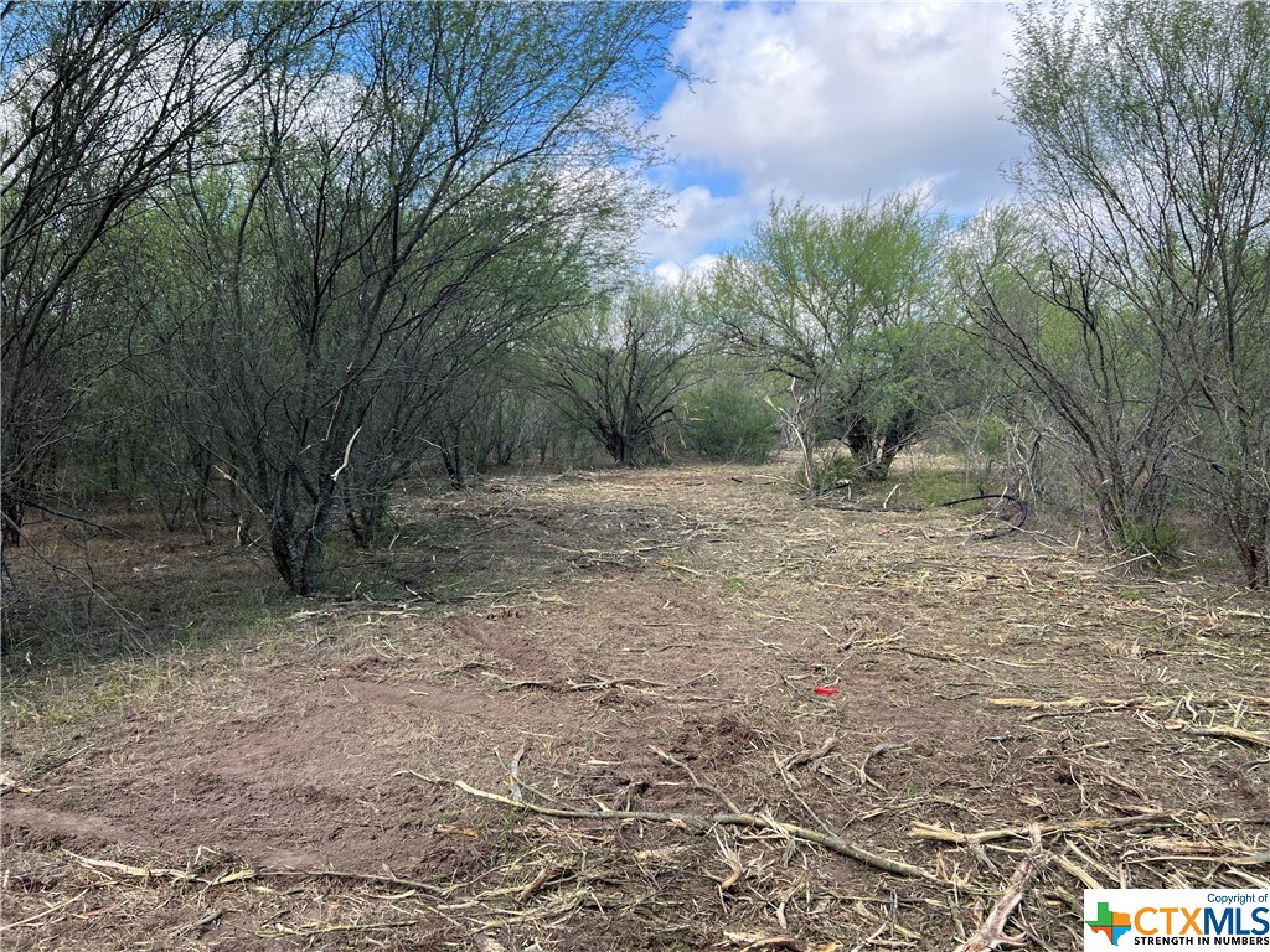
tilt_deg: -3.3
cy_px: 476
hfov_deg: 67.3
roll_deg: +0.3
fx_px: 954
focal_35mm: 26
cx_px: 635
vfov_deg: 53.1
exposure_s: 1/982
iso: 50
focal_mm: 5.7
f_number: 1.5
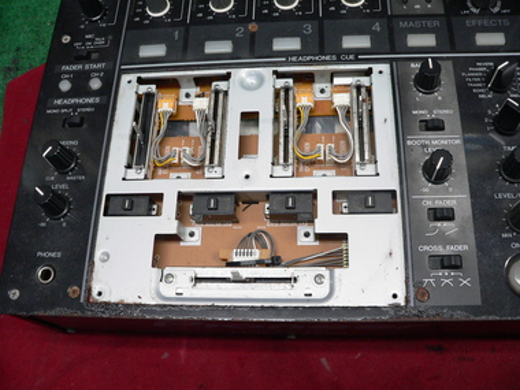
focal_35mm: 36
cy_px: 195
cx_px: 260
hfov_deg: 51.4
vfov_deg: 39.7
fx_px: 541
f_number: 2.8
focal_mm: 6
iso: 200
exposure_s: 1/30
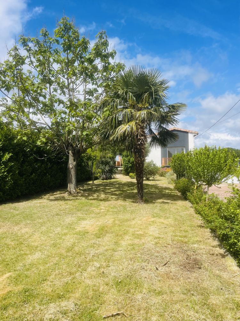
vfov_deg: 69.4
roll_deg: +0.9
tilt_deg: +0.8
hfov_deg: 54.9
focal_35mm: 25
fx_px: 231
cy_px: 160
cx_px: 120
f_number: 1.6
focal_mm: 5.1
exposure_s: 1/4202
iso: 32
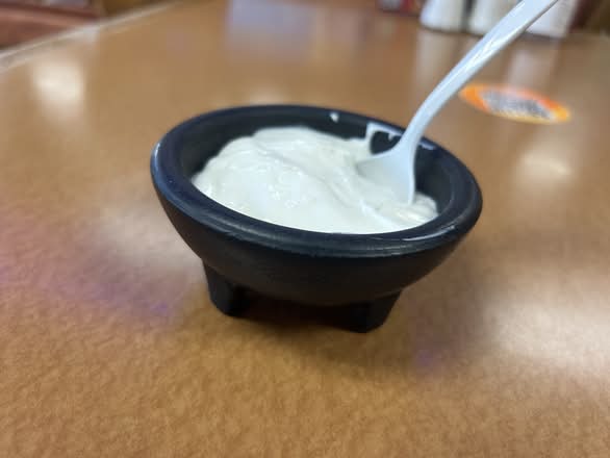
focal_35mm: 26
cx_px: 305
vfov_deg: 53.1
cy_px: 229
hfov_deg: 67.3
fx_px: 458
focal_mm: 5.7
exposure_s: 1/120
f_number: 1.5
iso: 100
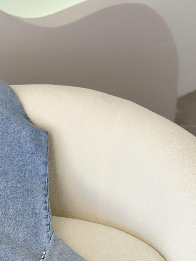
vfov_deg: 17.9
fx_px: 830
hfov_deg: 13.3
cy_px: 133
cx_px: 19
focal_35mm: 110
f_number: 1.78
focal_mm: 6.86
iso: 80
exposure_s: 1/415
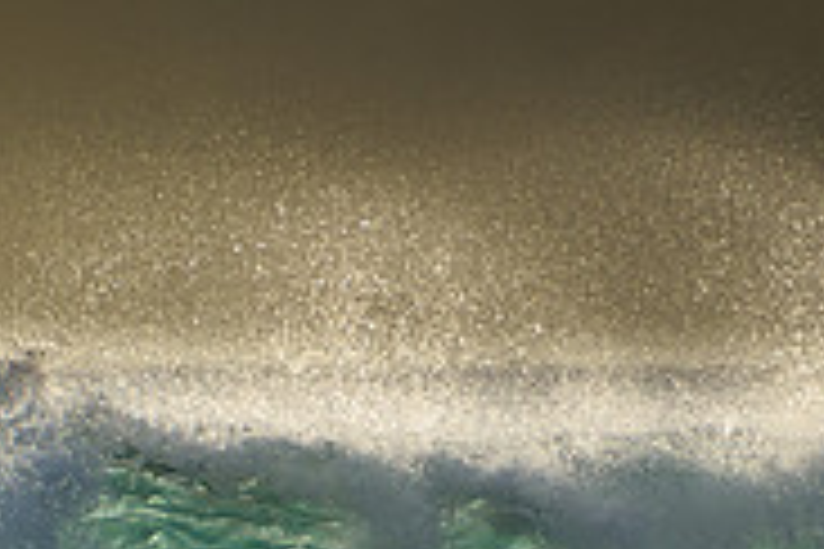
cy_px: 790
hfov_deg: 1.1
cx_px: -36
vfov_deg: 0.7
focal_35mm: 1936
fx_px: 44309
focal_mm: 400
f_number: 5.6
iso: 320
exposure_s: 1/2000
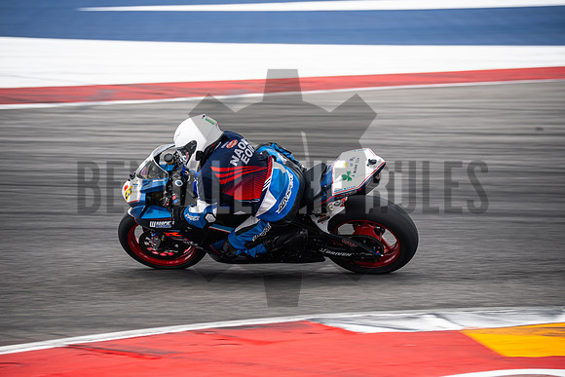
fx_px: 3171
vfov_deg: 6.8
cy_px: 188
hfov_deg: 10.2
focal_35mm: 202
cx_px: 282
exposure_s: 1/250
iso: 160
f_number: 3.6
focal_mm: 134.4
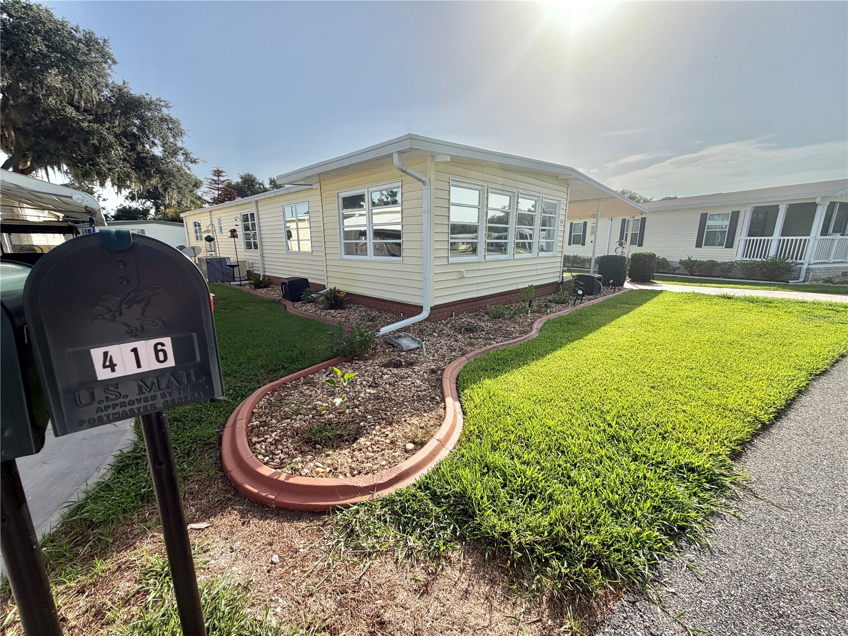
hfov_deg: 102.1
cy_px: 318
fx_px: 343
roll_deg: +0.1
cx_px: 424
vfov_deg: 85.7
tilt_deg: -12.9
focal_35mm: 14
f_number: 2.2
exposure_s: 1/1285
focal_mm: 2.22
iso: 32
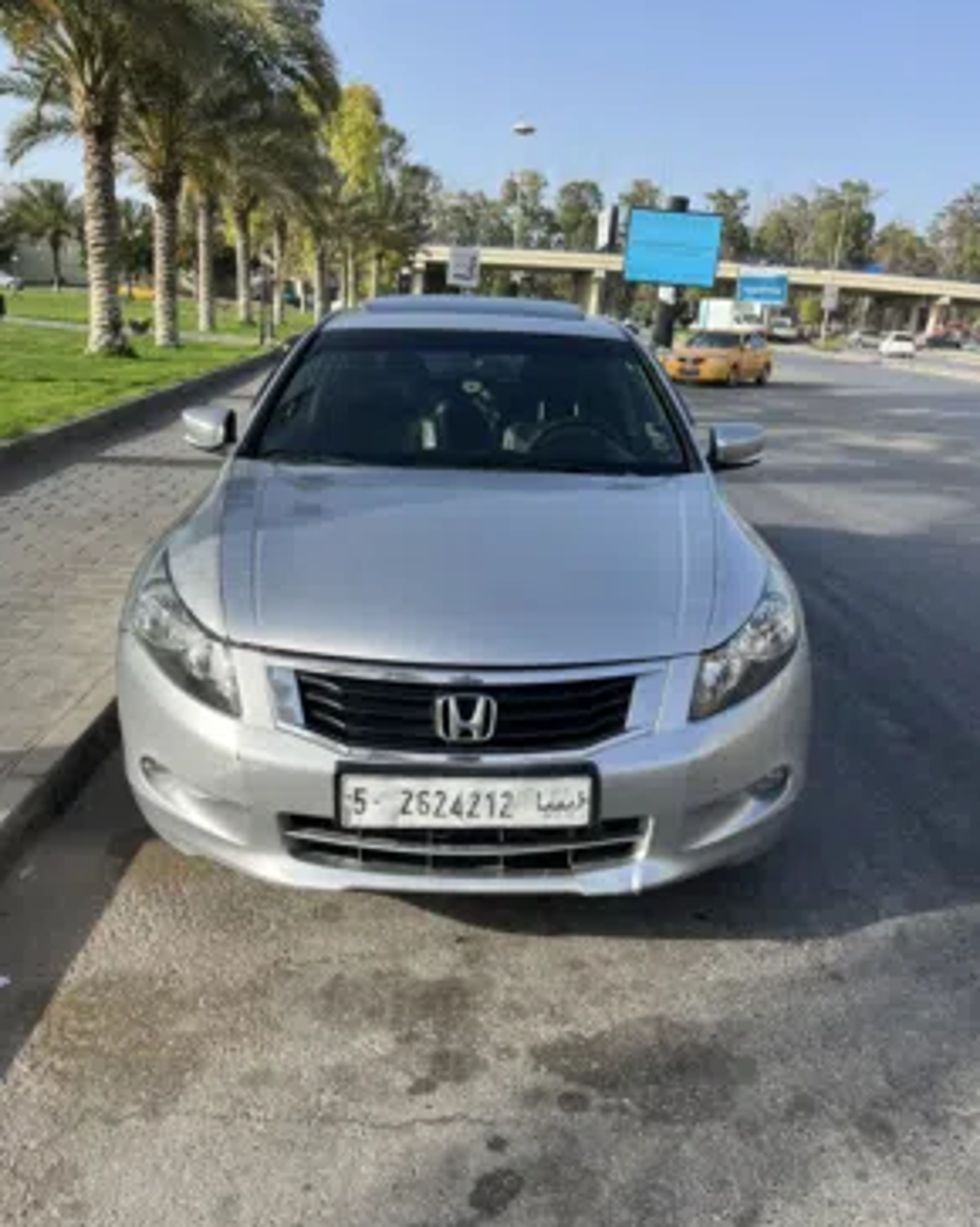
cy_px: 625
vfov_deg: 62.2
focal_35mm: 28
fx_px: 1016
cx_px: 504
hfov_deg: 51.5
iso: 50
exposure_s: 1/1992
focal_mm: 5.1
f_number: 1.6
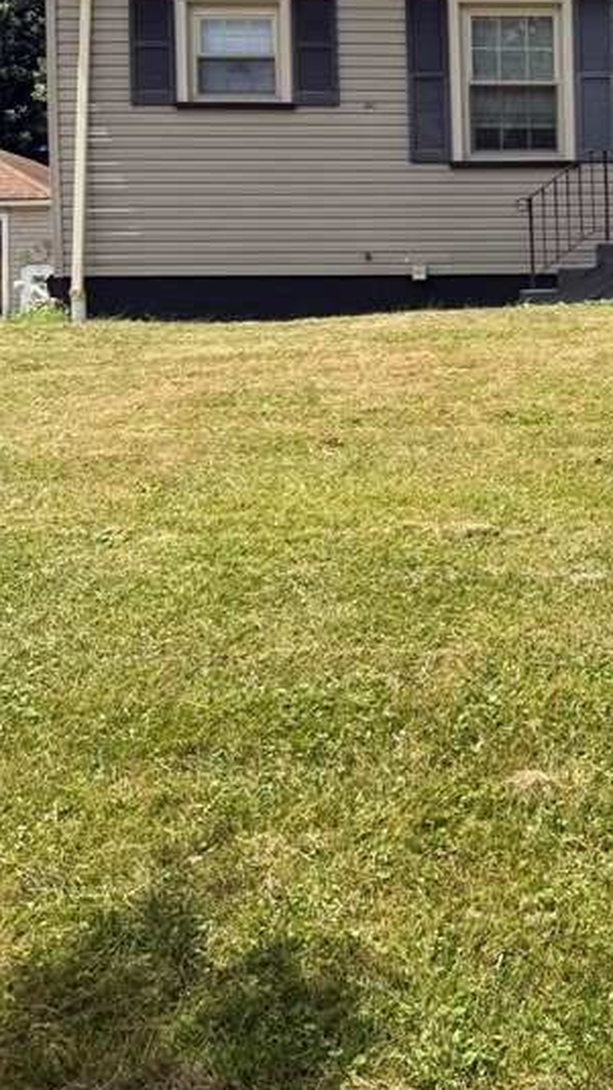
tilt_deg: -1.3
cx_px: 715
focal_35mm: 50
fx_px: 1445
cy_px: 363
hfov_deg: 22.3
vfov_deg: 40.8
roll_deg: +0.4
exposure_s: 1/3145
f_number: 1.78
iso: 80
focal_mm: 6.76
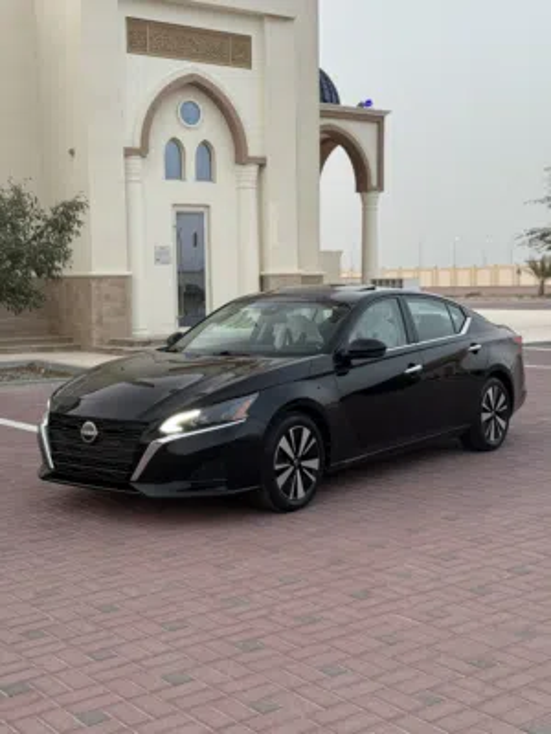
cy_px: 367
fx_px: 1019
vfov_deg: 39.7
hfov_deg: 30.3
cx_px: 276
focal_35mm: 48
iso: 80
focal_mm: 6.76
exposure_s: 1/239
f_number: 1.78
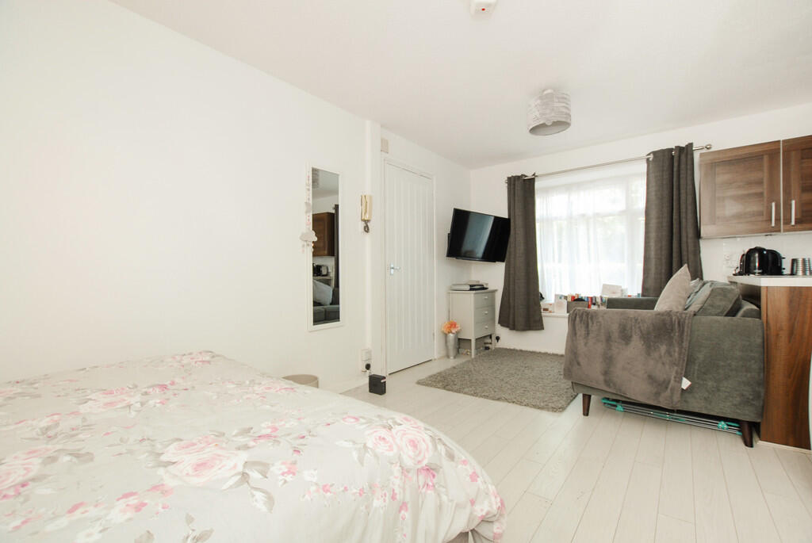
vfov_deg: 77.5
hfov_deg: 100.3
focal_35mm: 15
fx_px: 339
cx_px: 406
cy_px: 272
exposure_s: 1/15
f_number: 5
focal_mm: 10
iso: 200
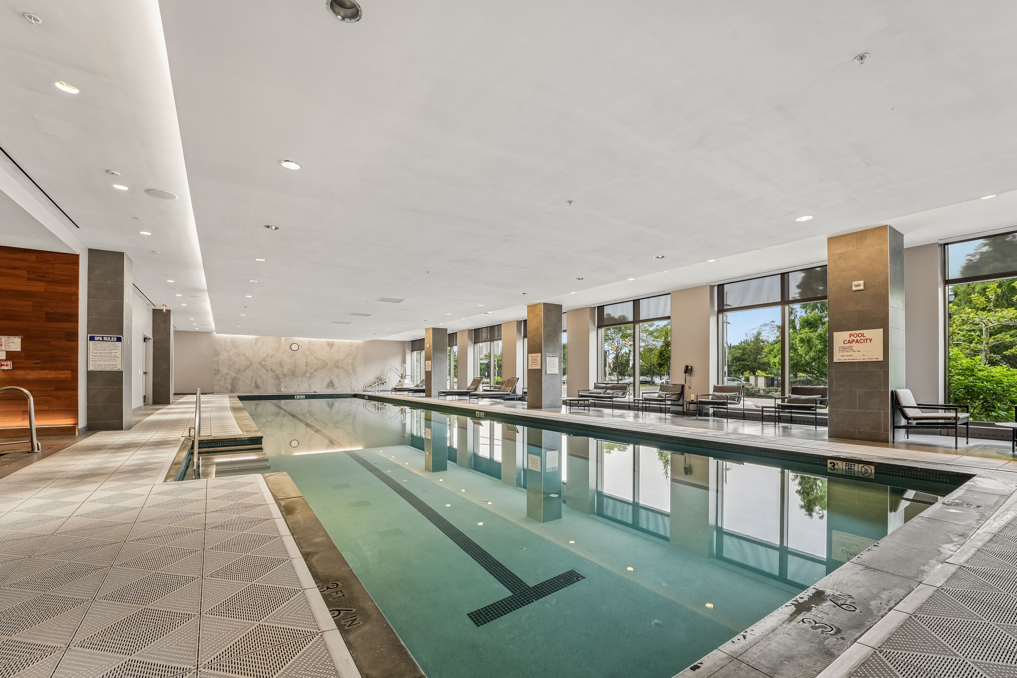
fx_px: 395
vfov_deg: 81.2
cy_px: 339
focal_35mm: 14
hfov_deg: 104.3
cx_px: 508
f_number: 10
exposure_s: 1/3.33
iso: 100
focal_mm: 14
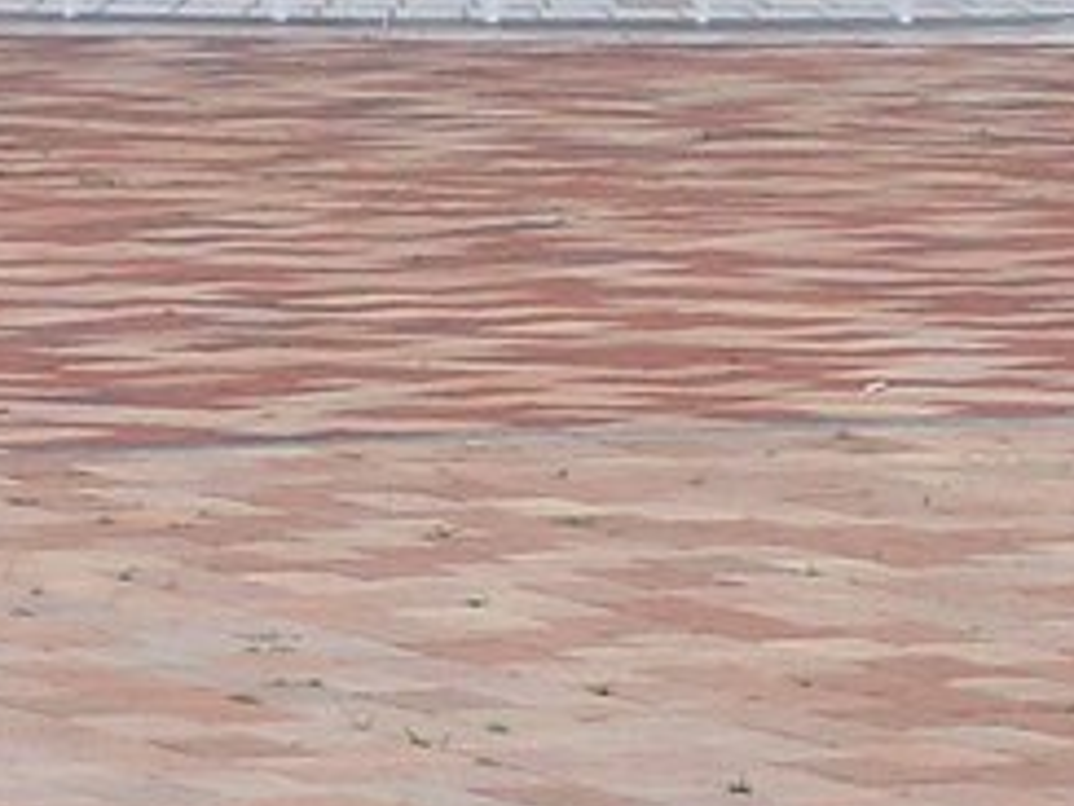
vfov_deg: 3.1
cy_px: -683
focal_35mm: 478
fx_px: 14830
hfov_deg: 4.1
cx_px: 396
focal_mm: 17.4
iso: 50
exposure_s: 1/200
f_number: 5
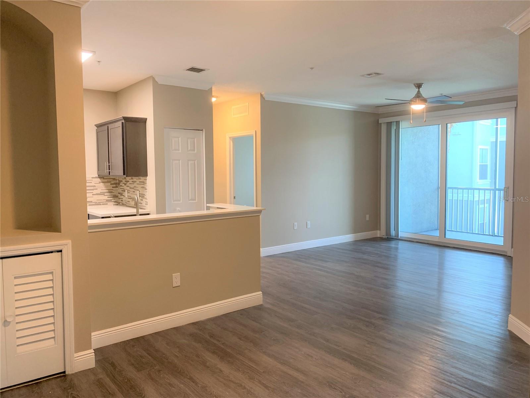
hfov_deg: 67.3
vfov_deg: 53.1
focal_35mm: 26
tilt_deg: -2.5
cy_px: 199
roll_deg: +0.0
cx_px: 265
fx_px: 398
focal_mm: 4.25
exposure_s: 1/60
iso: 125
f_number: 1.8
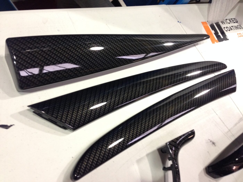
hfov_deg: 55.4
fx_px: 232
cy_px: 91
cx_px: 122
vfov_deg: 42.9
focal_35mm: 33
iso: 160
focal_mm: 4.12
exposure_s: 1/20
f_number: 2.4
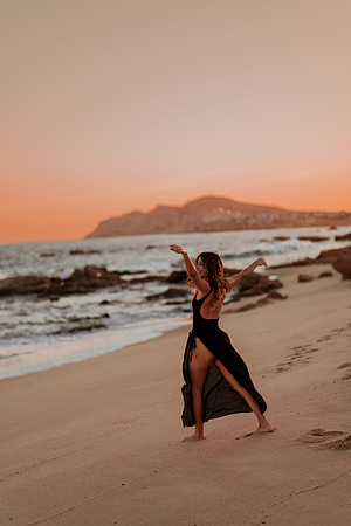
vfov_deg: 34.5
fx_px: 848
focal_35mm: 58
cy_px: 263
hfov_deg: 23.4
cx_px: 176
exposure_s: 1/800
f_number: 1.4
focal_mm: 58
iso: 100
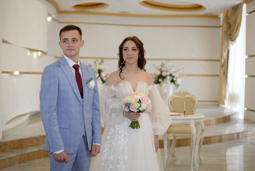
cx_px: 128
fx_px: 354
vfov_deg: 27.0
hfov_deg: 39.6
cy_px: 86
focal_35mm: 50
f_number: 2
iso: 250
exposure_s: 1/125
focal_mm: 50
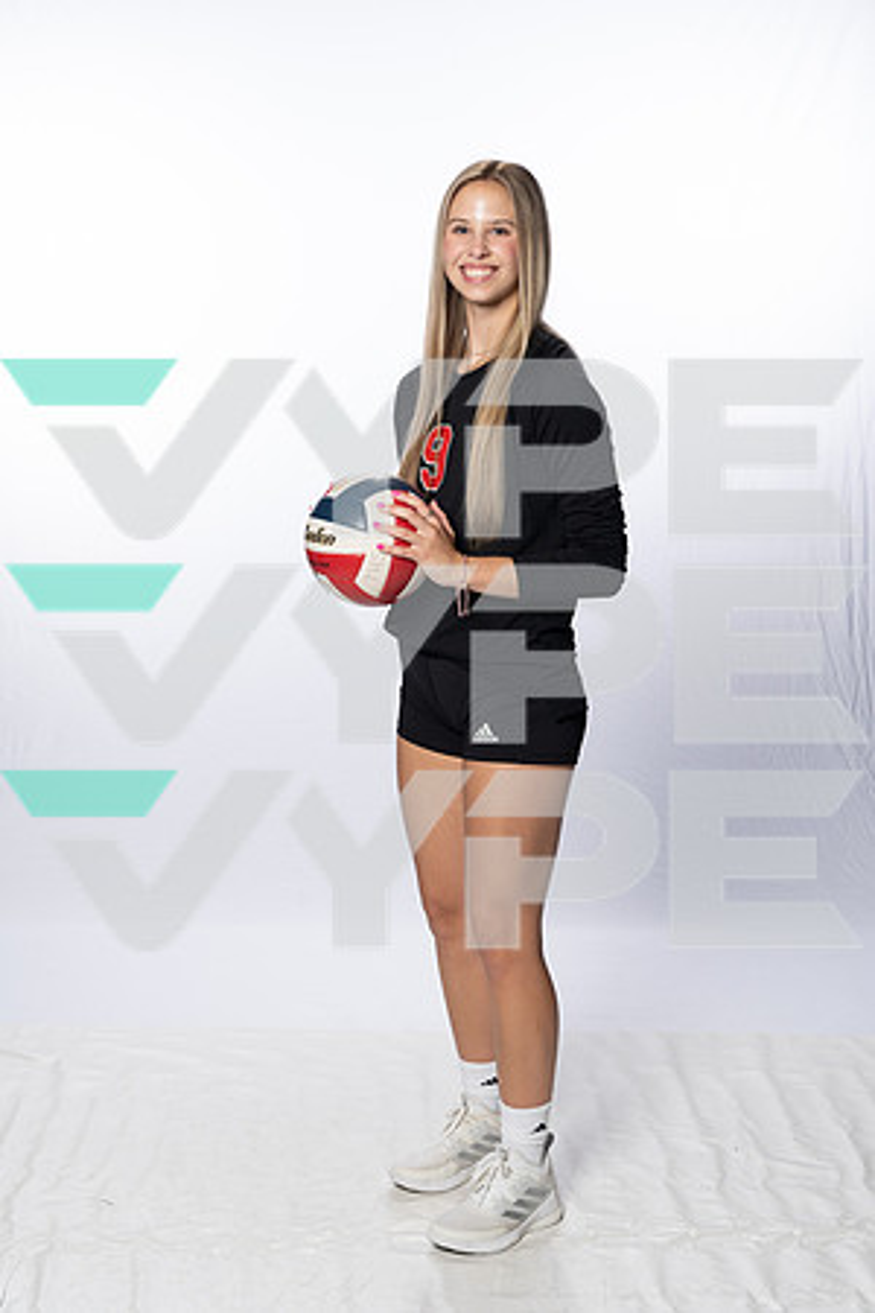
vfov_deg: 33.4
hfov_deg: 22.6
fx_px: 2187
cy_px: 656
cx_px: 438
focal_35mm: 60
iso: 640
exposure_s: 1/250
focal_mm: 60
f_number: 8
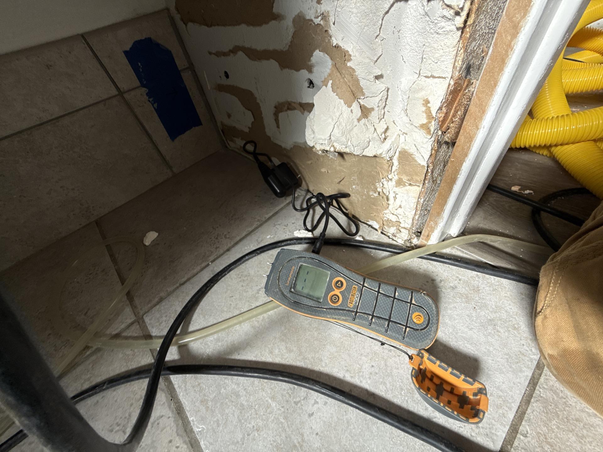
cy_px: 226
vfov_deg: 85.7
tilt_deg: -47.3
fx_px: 244
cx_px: 302
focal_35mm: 14
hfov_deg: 102.1
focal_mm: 2.22
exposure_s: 1/261
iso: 50
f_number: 2.2
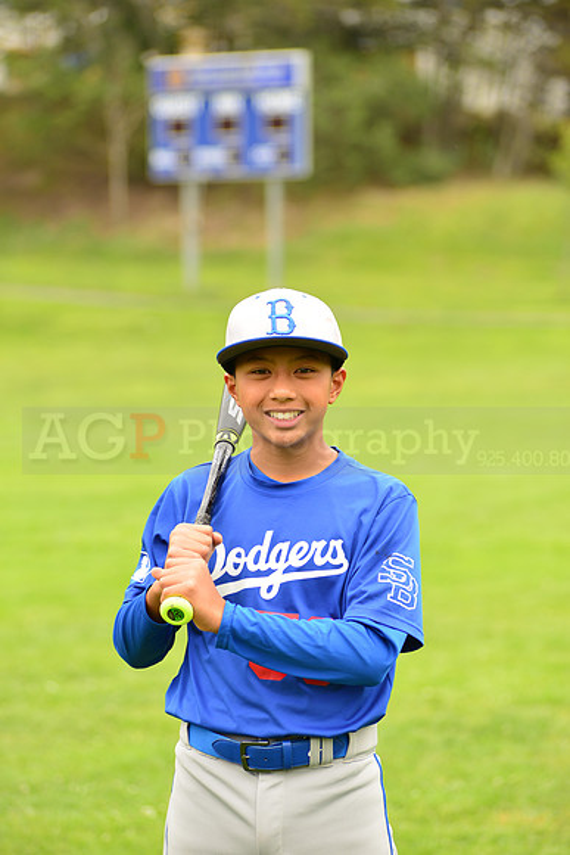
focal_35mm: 145
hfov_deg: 9.5
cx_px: 285
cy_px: 428
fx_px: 3441
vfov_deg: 14.2
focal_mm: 145
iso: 160
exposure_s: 1/250
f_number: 5
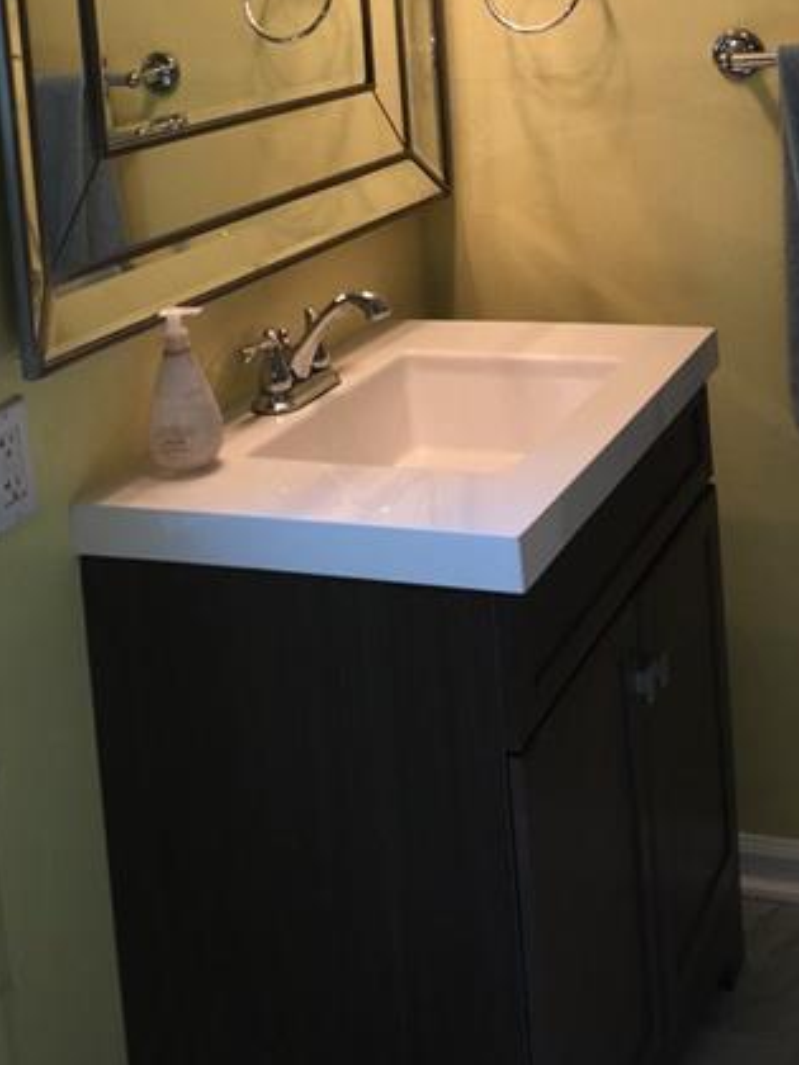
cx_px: 393
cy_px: 139
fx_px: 1631
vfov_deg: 34.5
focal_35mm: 53
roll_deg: +4.7
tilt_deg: -6.7
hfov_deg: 27.5
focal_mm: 4.15
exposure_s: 1/66
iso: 25
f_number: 2.2
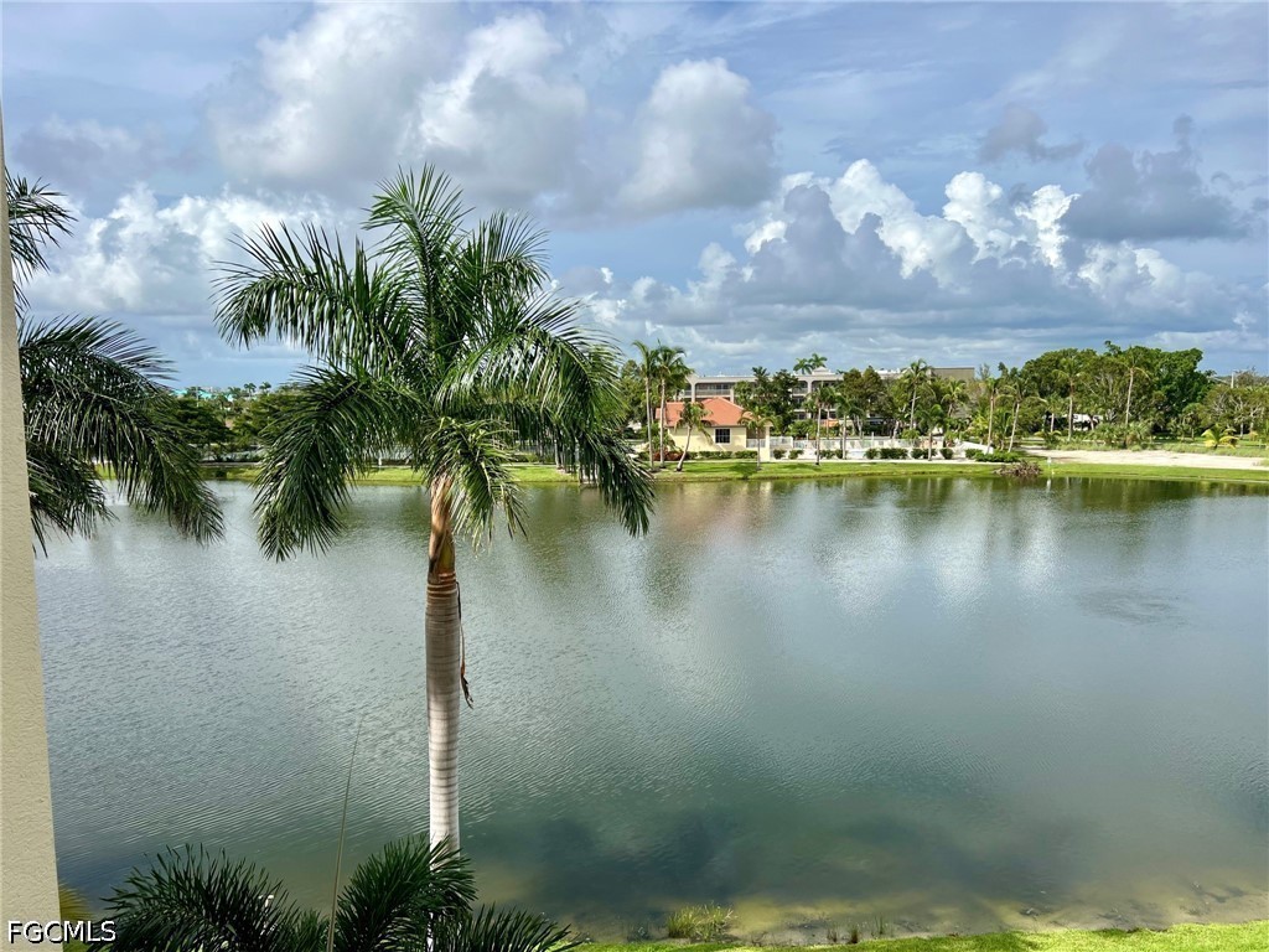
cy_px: 476
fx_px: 953
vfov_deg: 53.1
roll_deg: +0.7
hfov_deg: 67.3
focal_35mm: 26
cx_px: 634
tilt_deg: -4.7
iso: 50
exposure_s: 1/6211
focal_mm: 5.7
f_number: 1.5
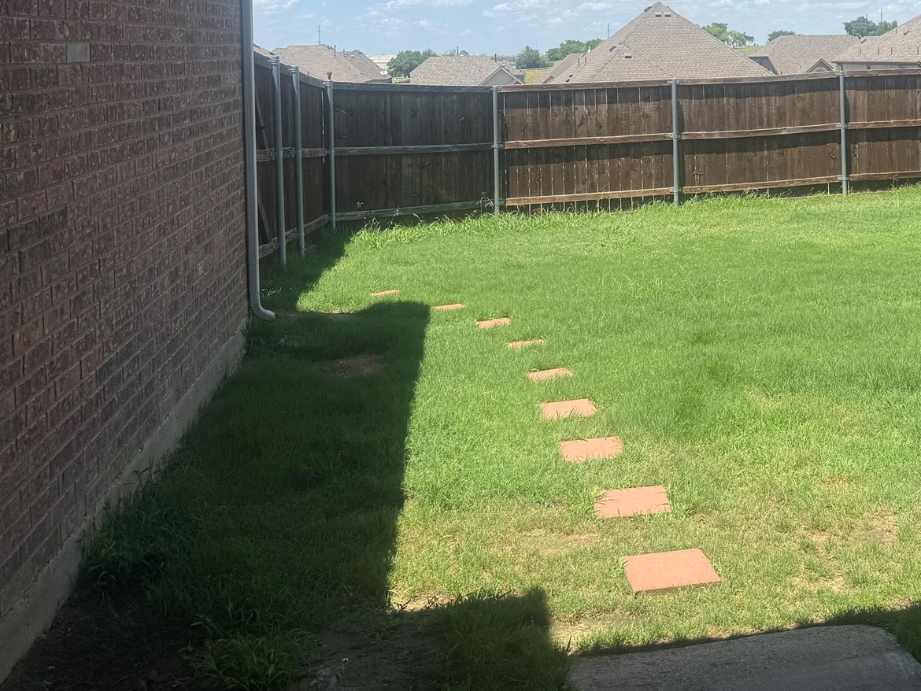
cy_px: 89
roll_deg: +1.3
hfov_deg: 42.3
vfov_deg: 32.9
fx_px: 1118
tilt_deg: -1.4
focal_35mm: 42
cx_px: 767
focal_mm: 6.76
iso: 80
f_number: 1.78
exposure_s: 1/3953
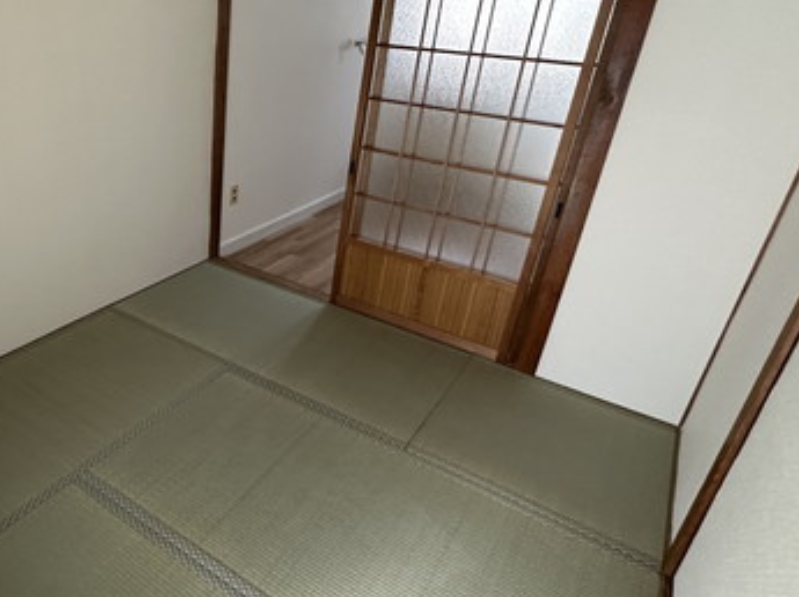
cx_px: 225
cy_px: 271
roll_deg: -1.5
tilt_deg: -23.3
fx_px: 600
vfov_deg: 52.9
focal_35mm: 26
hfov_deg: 64.3
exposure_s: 1/96
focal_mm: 2.22
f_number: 2.2
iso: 320
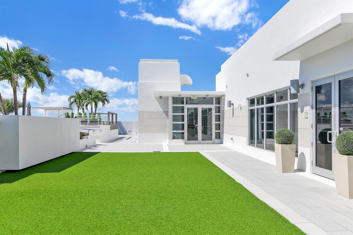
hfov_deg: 65.5
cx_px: 176
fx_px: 274
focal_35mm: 28
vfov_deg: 46.4
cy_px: 118
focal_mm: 28
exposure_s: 1/2000
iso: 400
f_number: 8
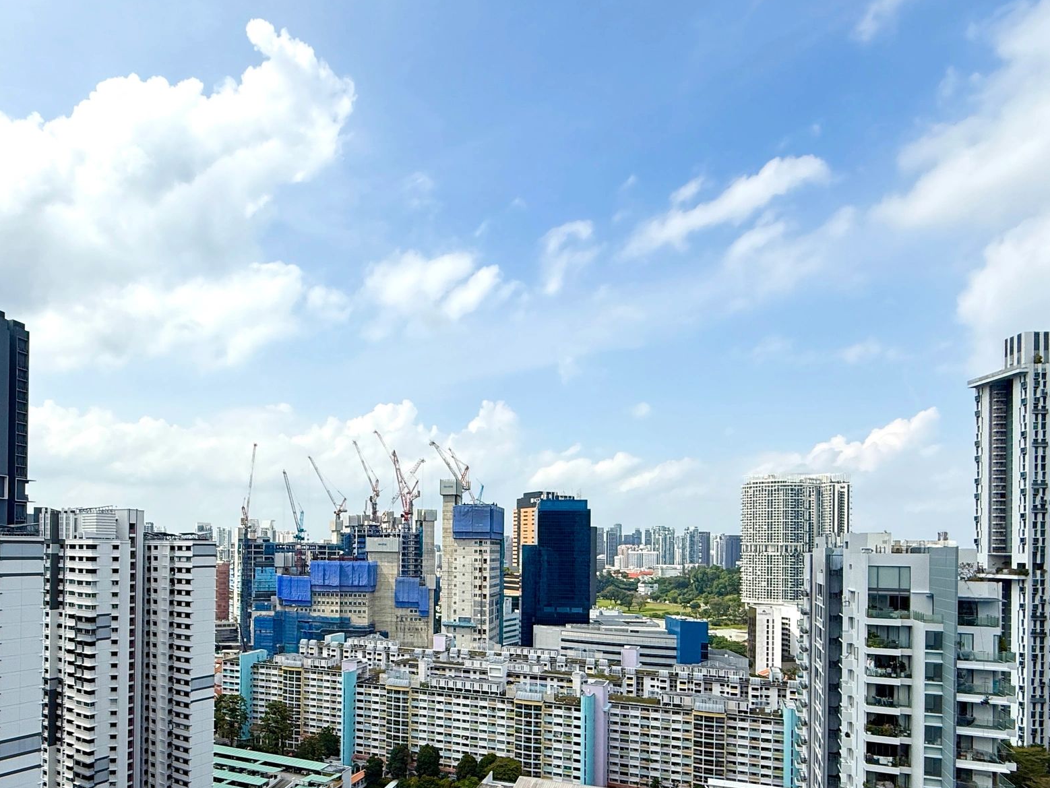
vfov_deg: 57.1
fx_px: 698
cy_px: 547
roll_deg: -0.6
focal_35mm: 23
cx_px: 408
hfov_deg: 72.9
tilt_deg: +0.4
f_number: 2.2
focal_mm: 2.22
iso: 50
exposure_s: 1/3663
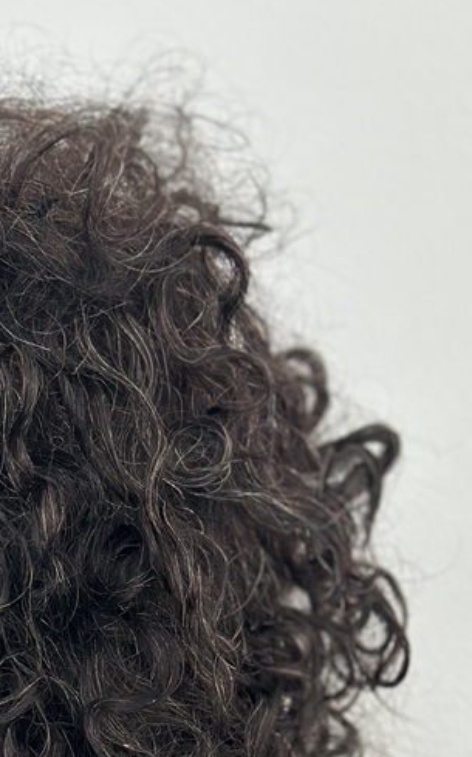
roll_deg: +7.9
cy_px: 807
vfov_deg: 16.2
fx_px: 2597
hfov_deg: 10.2
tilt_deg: -8.0
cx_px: -89
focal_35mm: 126
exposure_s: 1/240
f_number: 1.78
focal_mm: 6.86
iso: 80
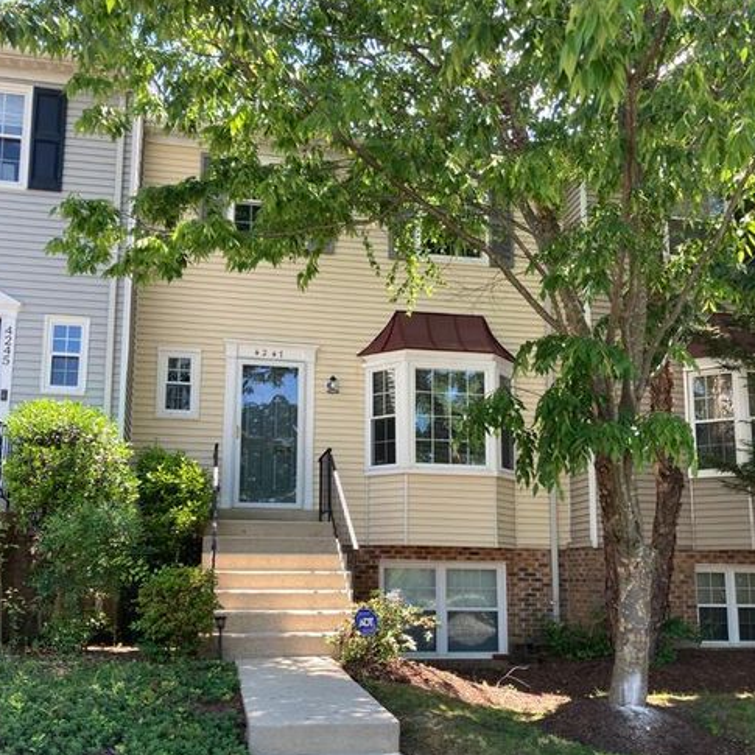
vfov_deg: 48.1
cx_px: 372
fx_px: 839
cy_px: 458
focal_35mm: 34
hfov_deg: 48.4
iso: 20
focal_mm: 3.99
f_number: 1.8
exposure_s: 1/210
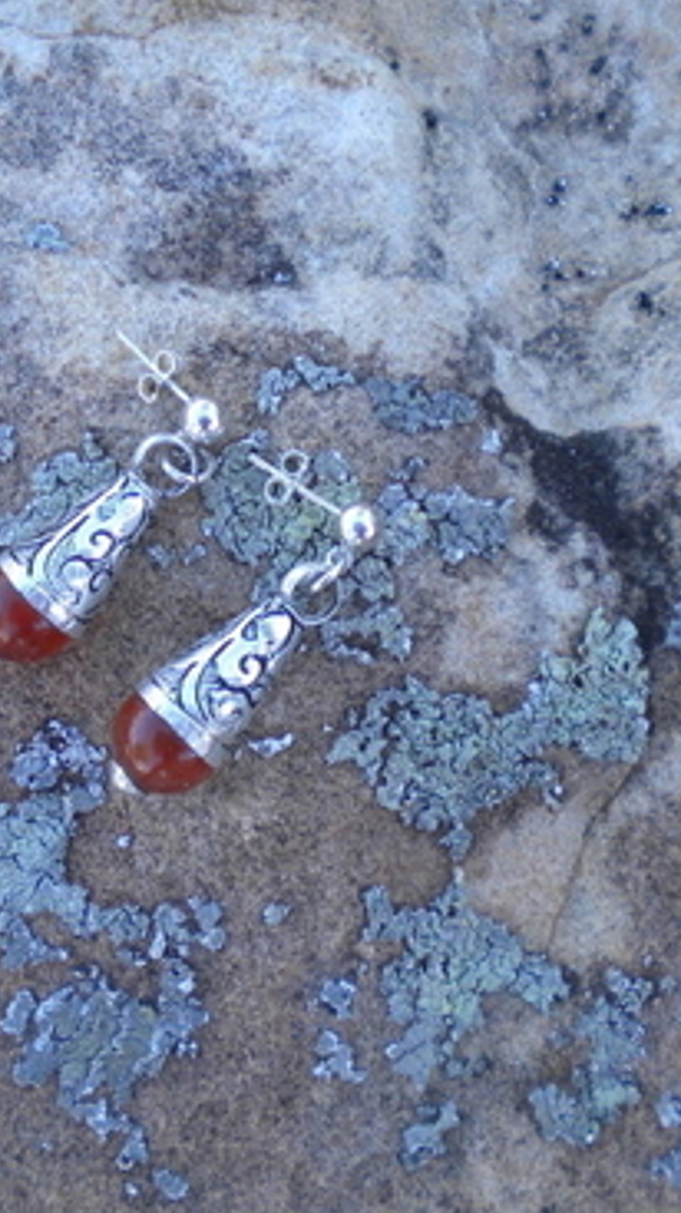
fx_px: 1672
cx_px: 155
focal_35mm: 52
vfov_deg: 39.9
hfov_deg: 22.8
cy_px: 606
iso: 80
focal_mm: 6.3
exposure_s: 1/102
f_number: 3.1
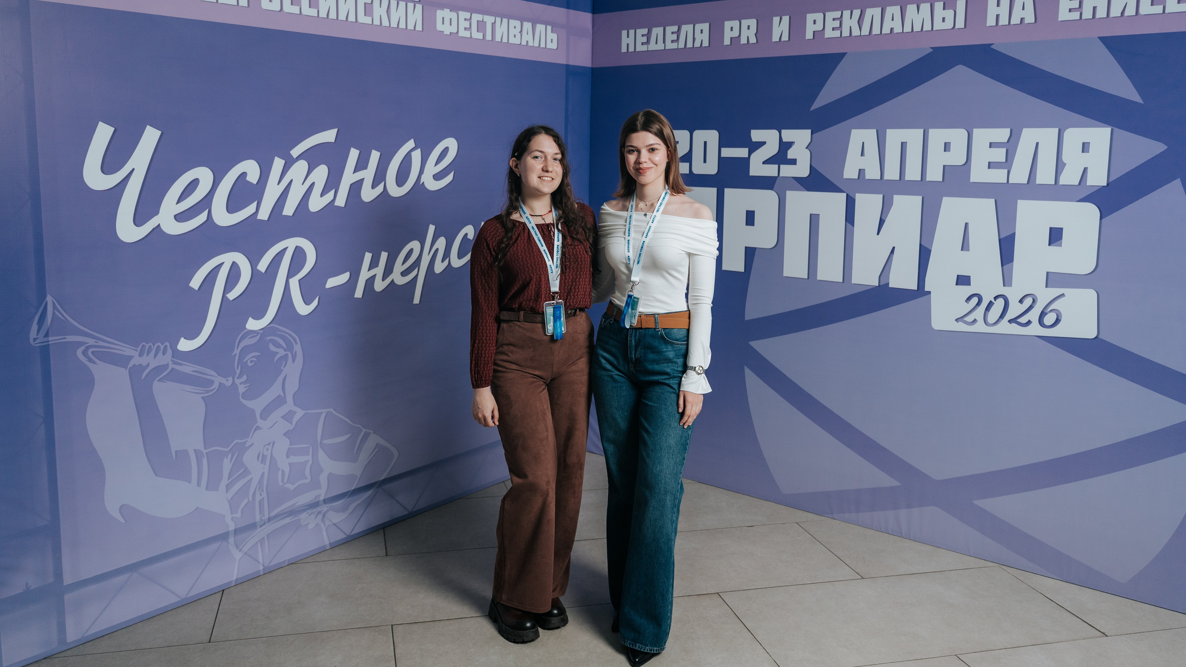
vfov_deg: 37.9
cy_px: 268
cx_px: 585
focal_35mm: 31
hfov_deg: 63.1
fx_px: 966
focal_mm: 28
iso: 800
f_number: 2.8
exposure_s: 1/160
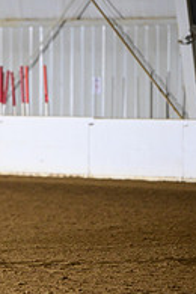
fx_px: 4851
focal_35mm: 594
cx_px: -228
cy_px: 167
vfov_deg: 3.5
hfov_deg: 2.3
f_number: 4
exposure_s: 1/200
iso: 2500
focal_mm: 200
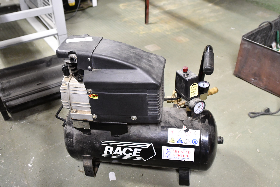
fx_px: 288
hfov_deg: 51.9
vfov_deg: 35.9
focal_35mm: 37
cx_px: 136
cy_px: 93
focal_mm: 24
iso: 4000
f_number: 3.2
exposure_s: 1/40
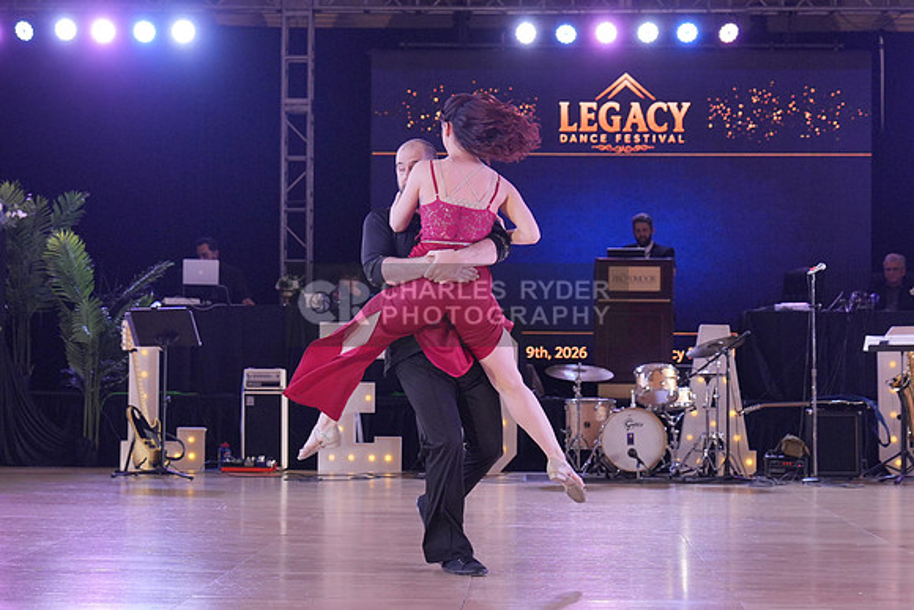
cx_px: 457
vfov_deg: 15.2
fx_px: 2285
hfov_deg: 22.6
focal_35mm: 90
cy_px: 305
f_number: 4
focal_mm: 60
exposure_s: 1/500
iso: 2000
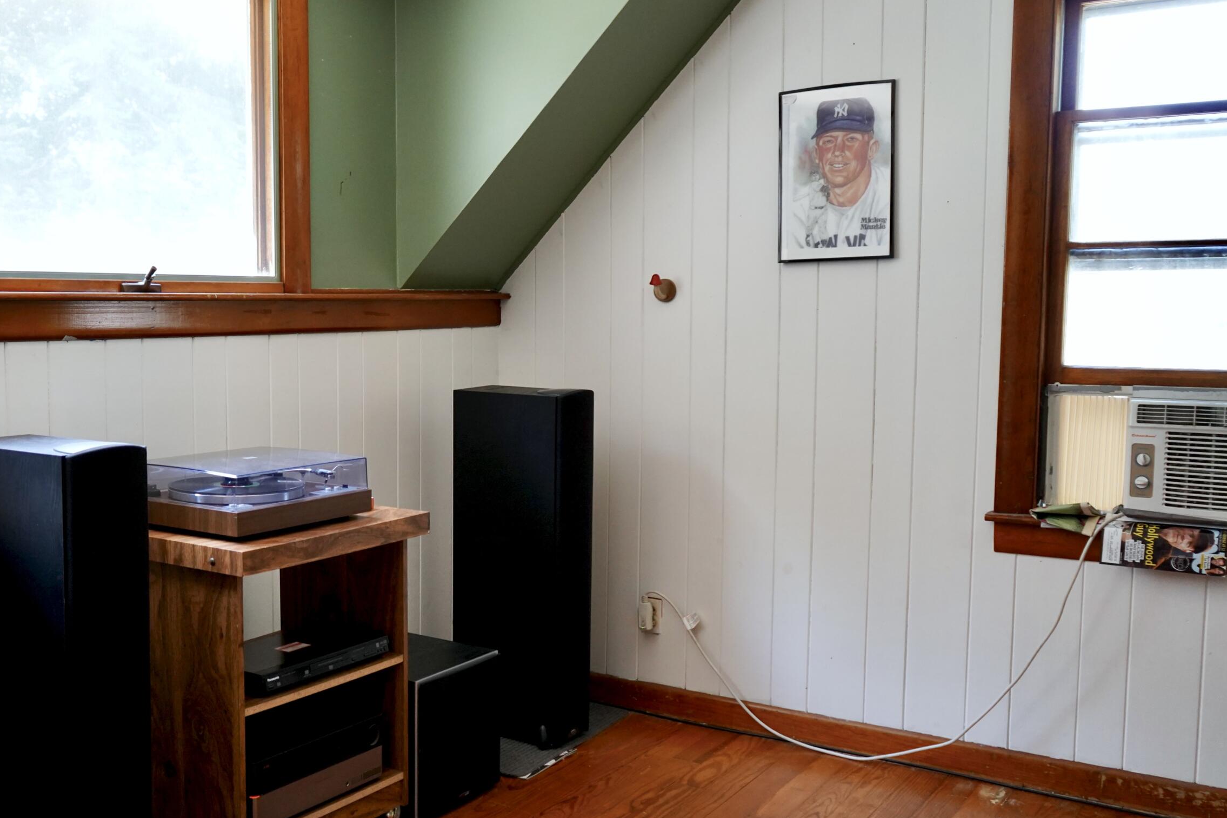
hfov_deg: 51.2
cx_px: 434
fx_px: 1261
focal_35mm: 37
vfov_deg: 35.9
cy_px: 444
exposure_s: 1/160
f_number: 3.5
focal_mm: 28
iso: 2000
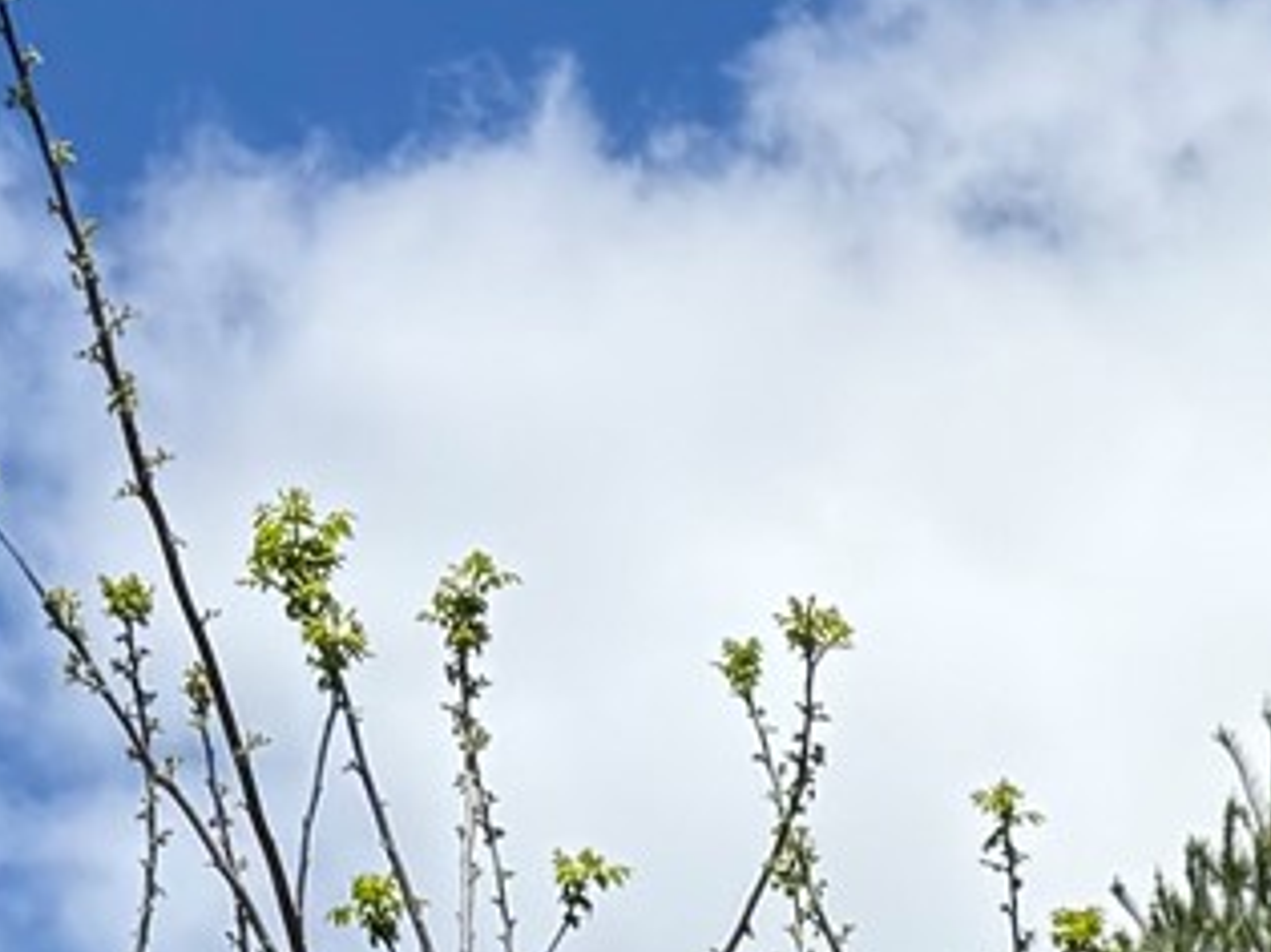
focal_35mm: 156
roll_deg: +0.6
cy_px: 2783
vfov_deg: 8.2
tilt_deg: +11.9
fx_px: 5726
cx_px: 2042
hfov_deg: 12.0
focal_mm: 6.76
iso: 80
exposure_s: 1/3953
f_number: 1.78
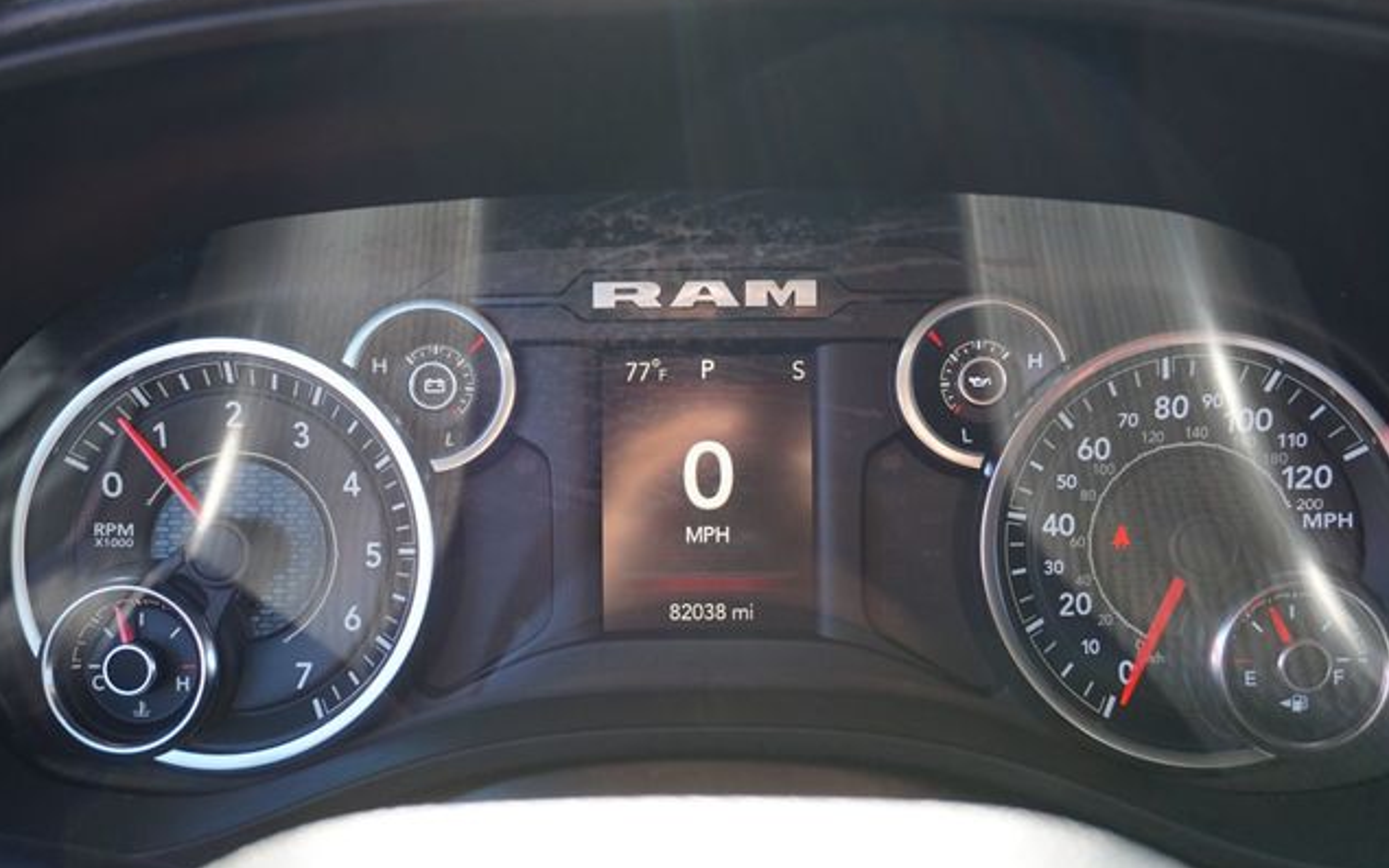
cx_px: 693
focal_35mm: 39
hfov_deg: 50.9
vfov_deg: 33.2
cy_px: 450
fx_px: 1458
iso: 160
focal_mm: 25
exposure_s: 1/60
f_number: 4.5
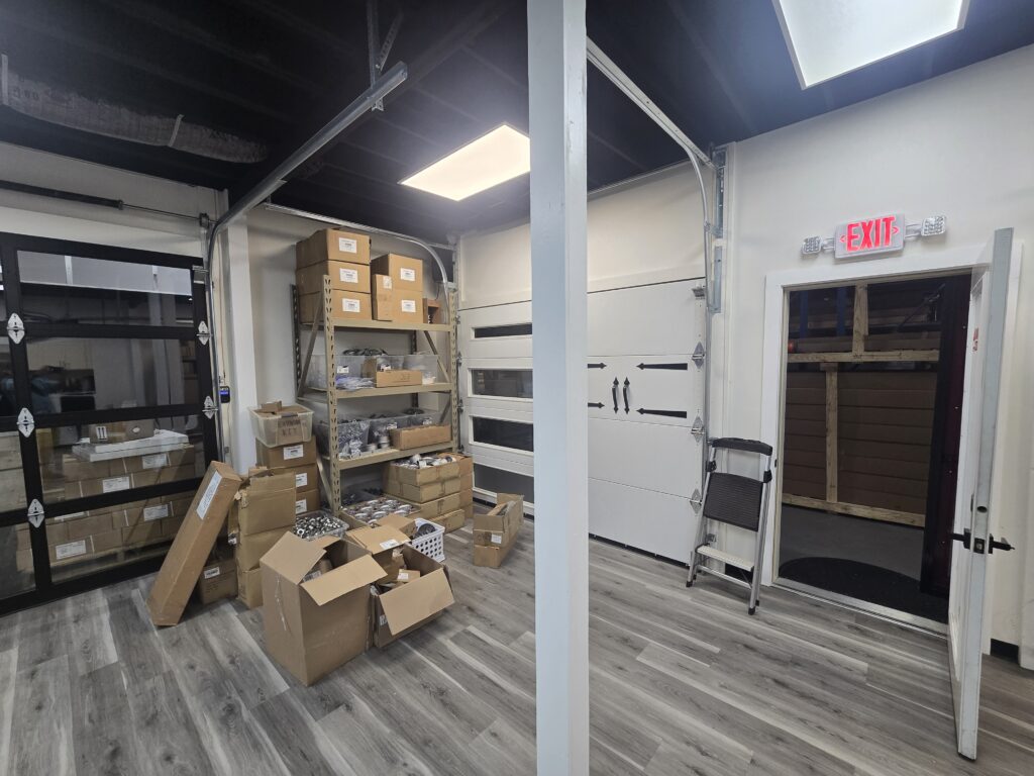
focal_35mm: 13
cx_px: 517
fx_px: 388
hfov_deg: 106.2
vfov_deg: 89.9
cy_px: 388
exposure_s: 1/60
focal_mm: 2.2
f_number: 2.2
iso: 125
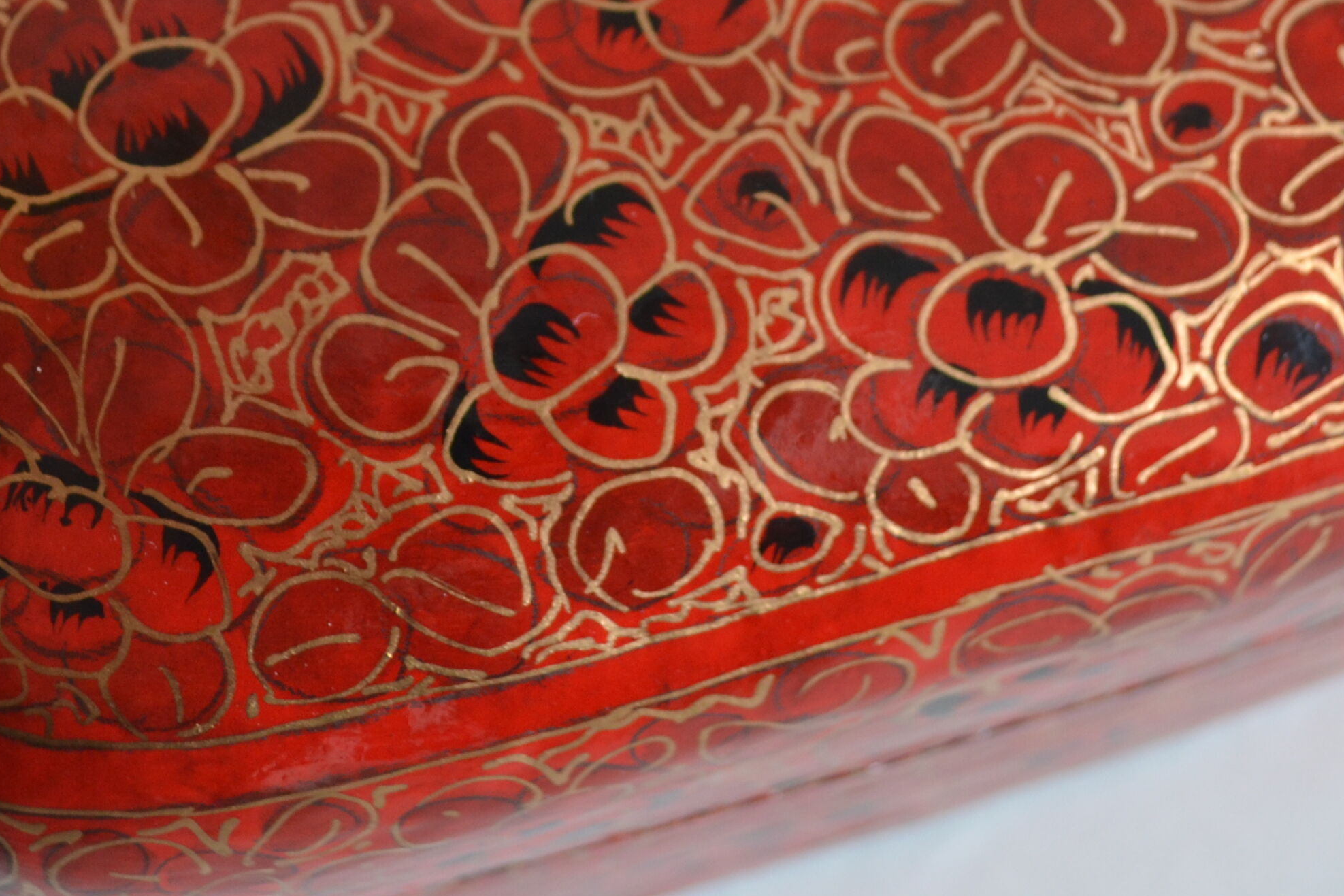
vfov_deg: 14.8
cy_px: -4
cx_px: 593
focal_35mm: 91
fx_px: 3397
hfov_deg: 22.4
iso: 400
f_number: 4.2
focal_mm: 26
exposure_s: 1/15
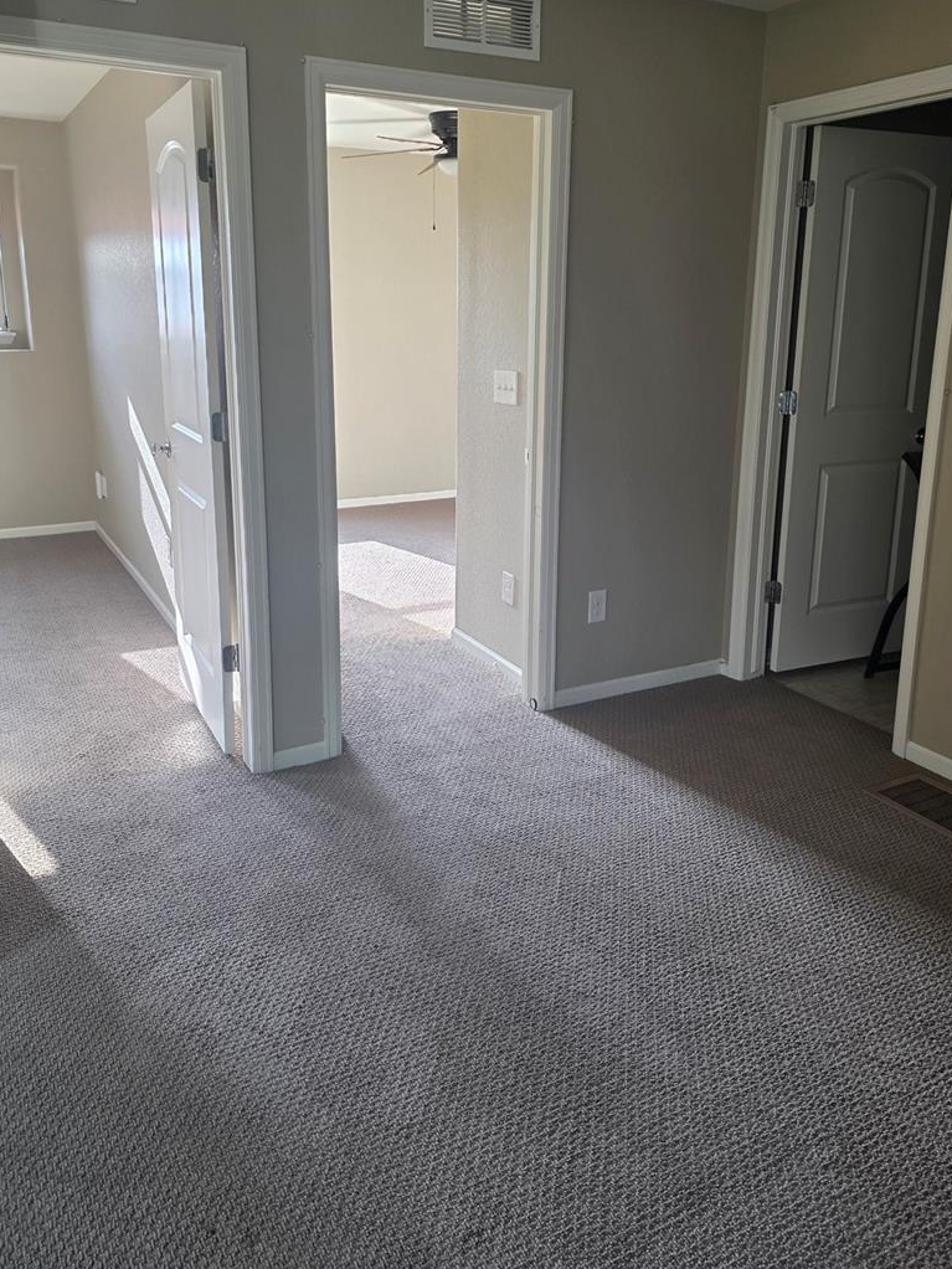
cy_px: 553
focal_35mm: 27
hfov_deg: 51.4
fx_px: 990
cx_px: 495
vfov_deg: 65.1
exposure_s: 1/120
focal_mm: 6.3
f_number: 1.7
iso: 125
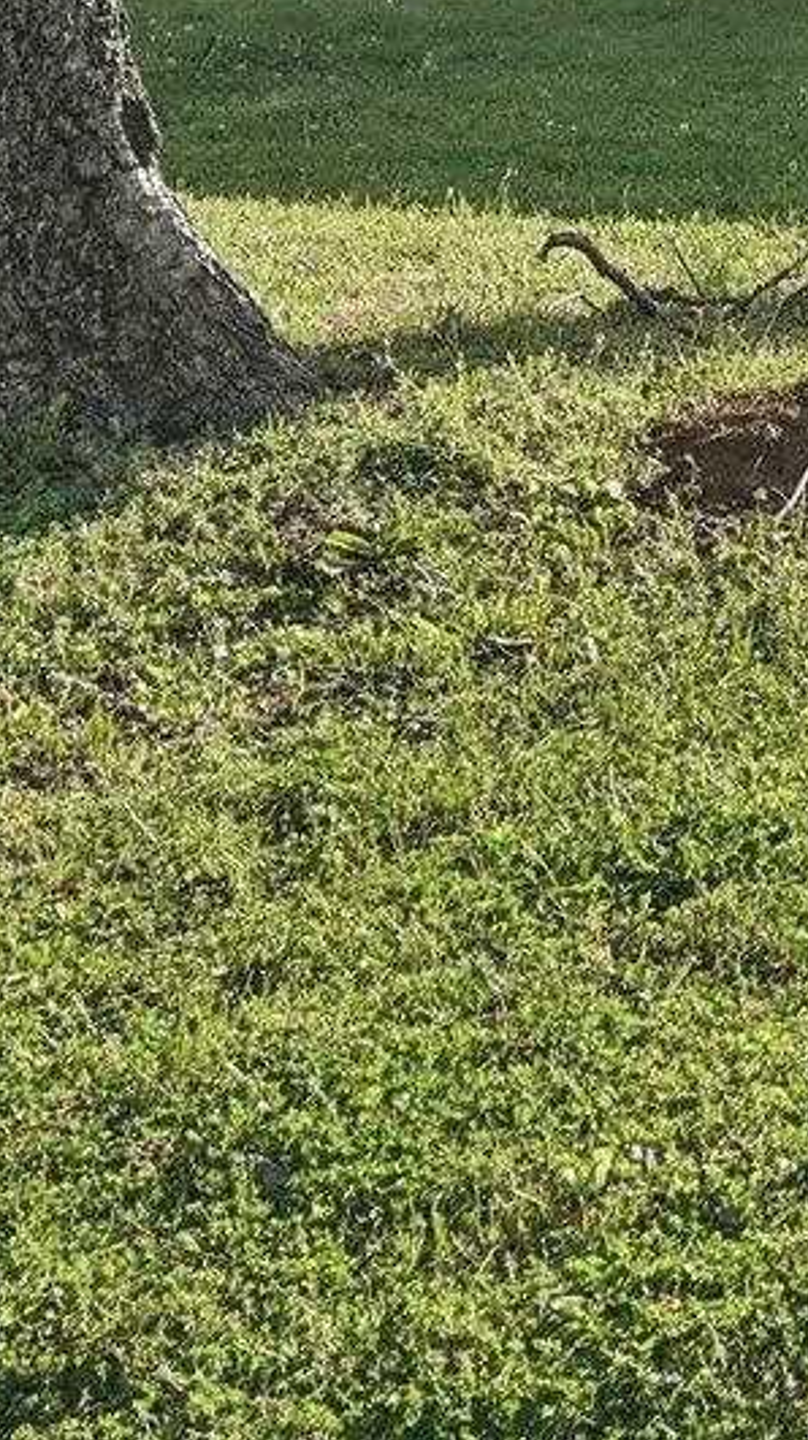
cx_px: 1879
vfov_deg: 20.9
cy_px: -308
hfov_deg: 10.9
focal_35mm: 95
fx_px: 3626
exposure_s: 1/500
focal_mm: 23.5
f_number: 8
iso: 400
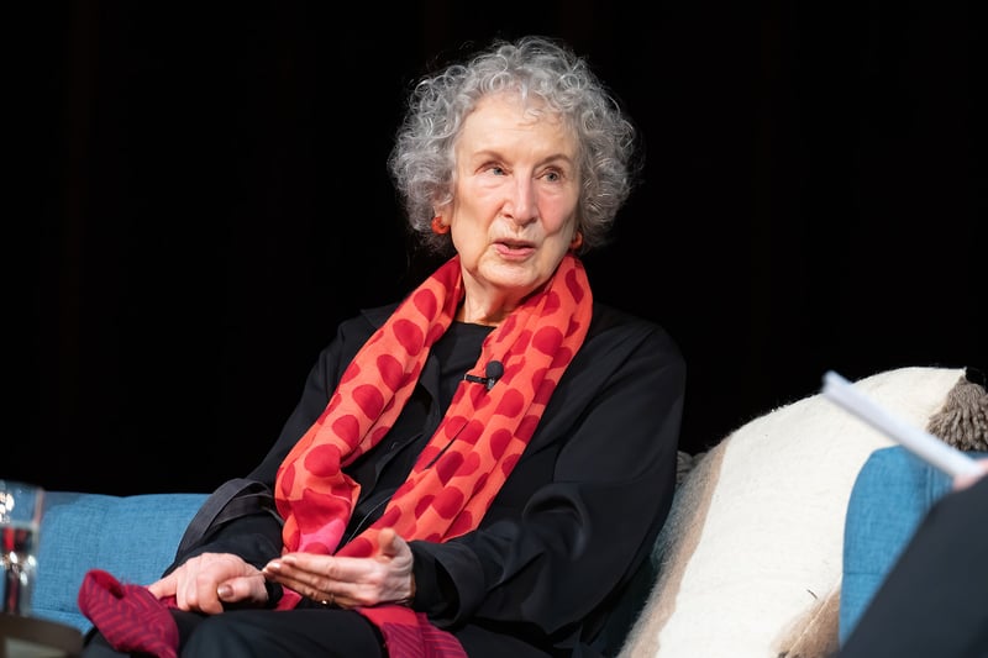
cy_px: 329
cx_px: 494
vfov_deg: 7.0
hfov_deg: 10.6
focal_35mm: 195
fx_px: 5350
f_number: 4
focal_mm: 195
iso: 5000
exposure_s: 1/200
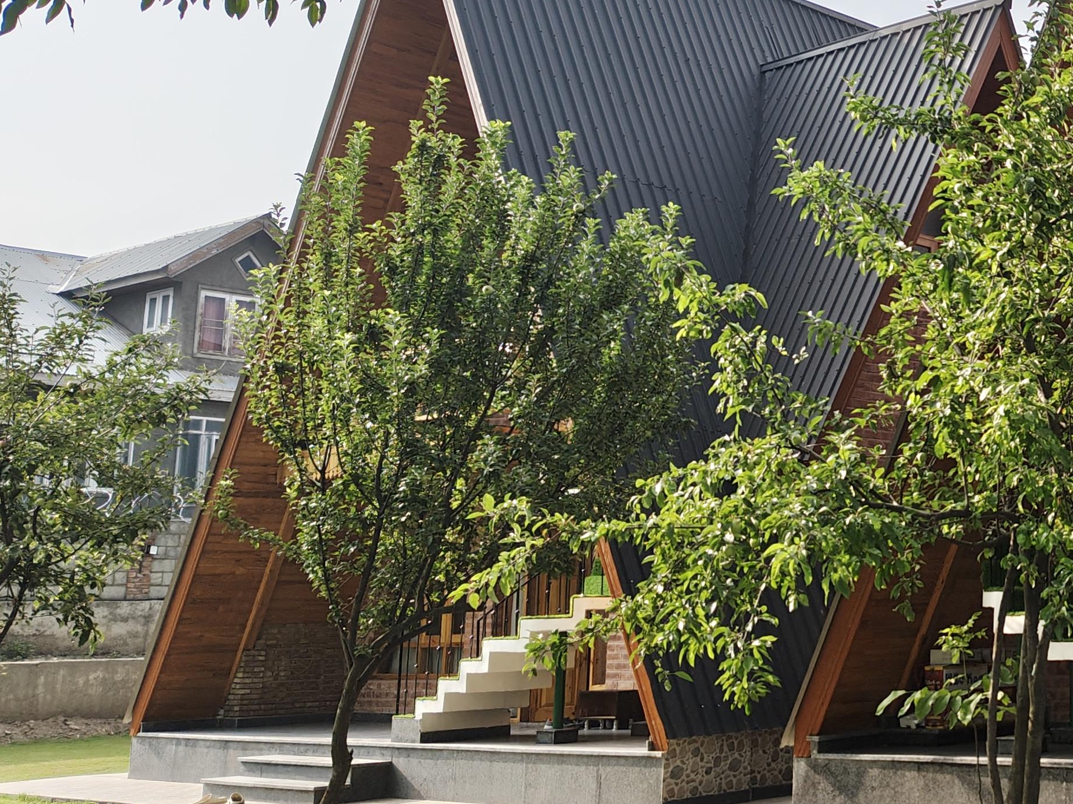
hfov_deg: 32.3
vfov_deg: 27.4
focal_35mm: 53
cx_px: 1150
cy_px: 288
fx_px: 1643
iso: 50
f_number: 1.88
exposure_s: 1/462
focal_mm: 5.56
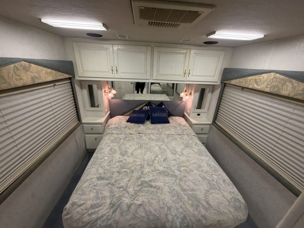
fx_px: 123
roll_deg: -0.2
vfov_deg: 85.7
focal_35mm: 14
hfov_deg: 102.1
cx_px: 152
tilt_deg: -21.1
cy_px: 114
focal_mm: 2.22
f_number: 2.2
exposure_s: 1/60
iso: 250
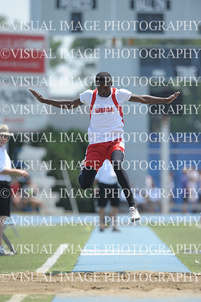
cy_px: 151
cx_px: 100
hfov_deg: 3.4
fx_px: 3354
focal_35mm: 400
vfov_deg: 5.2
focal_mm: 400
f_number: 5
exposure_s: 1/2000
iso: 400
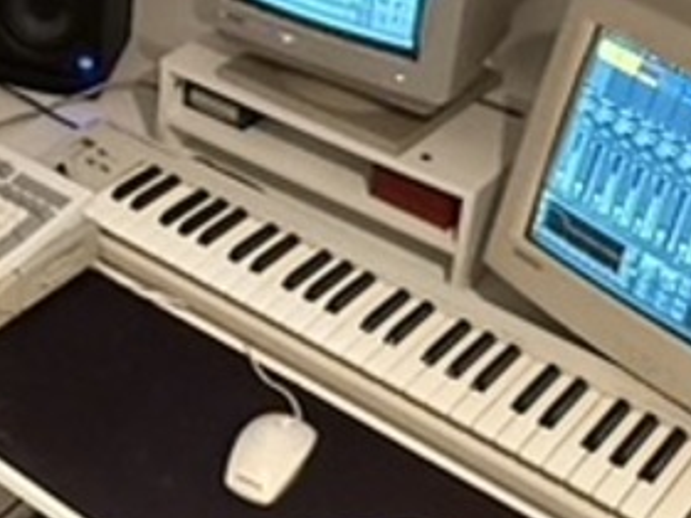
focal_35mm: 80
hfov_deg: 23.0
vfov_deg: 17.4
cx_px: -69
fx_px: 1597
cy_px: -141
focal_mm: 2.22
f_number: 2.2
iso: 1250
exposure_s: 1/40
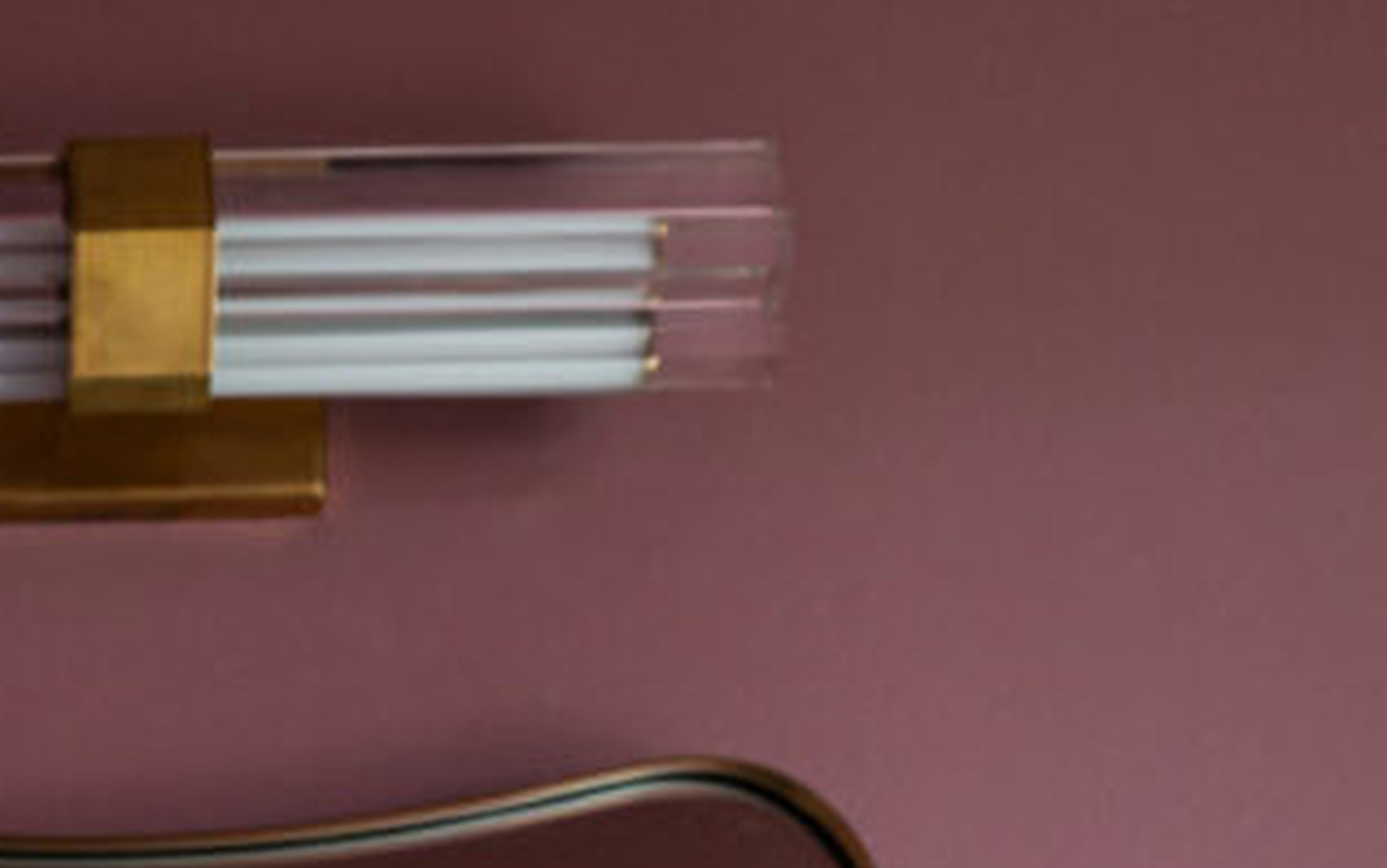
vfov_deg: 9.9
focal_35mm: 111
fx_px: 4197
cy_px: 2294
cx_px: 214
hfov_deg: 18.5
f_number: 7.1
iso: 400
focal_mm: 30
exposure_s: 3
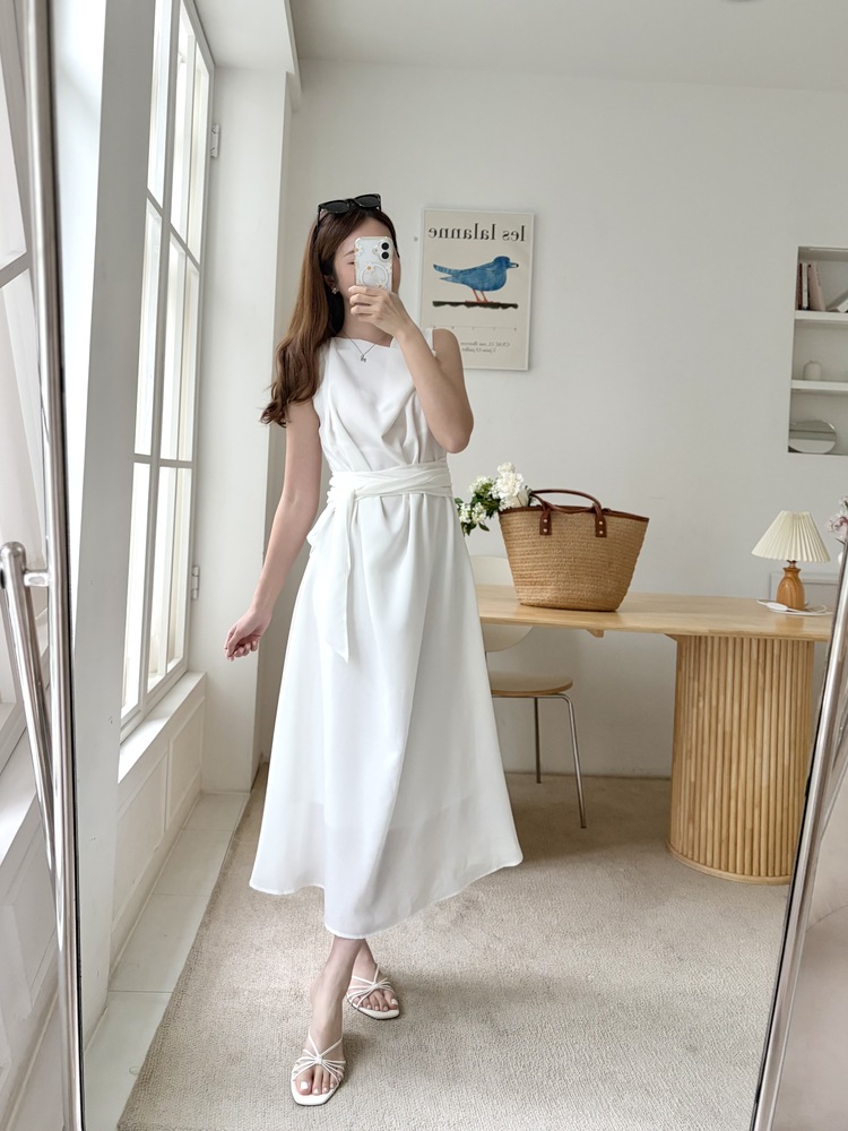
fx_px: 849
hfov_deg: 53.1
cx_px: 424
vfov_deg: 67.3
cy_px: 566
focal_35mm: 26
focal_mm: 5.96
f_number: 1.6
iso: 200
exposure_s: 1/60
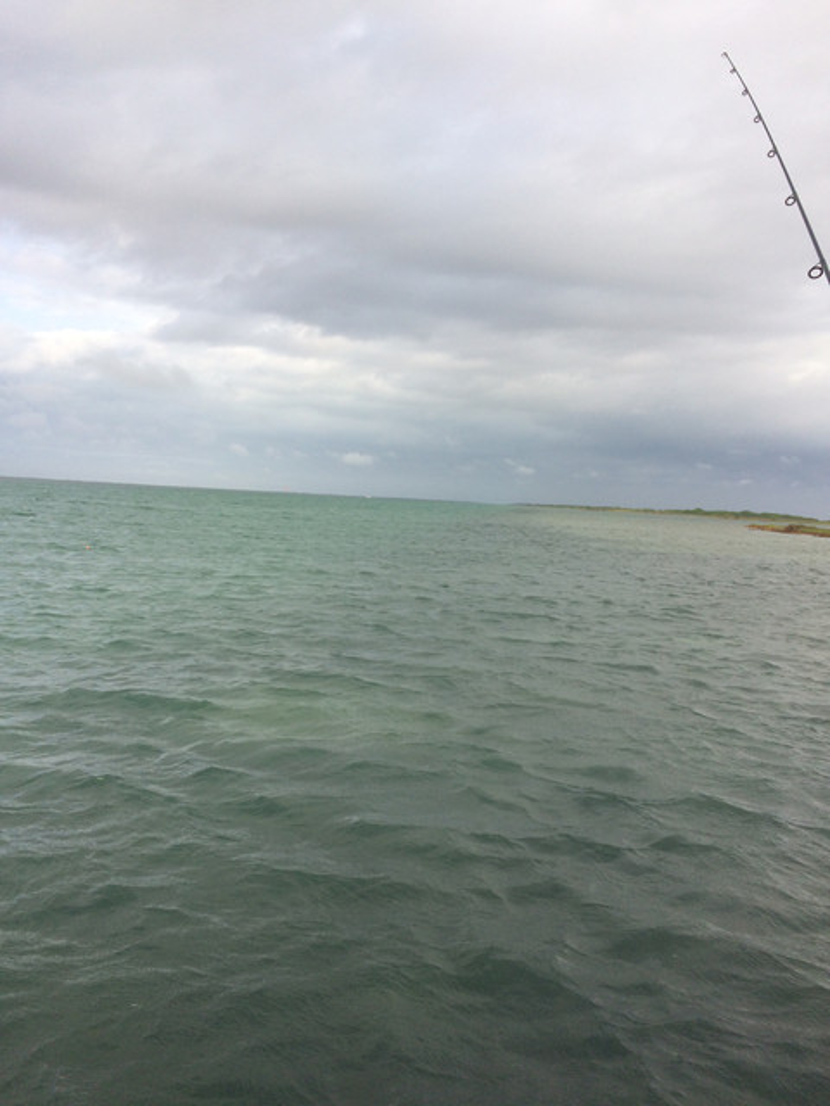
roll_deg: -1.4
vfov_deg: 61.7
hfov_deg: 48.2
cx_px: 415
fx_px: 927
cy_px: 553
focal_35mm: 29
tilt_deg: -4.1
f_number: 2.2
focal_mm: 4.15
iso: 32
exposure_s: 1/1414
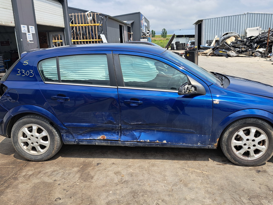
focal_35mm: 30
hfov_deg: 59.9
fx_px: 237
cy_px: 98
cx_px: 150
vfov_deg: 46.8
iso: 50
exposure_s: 1/1143
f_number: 1.8
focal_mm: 5.23
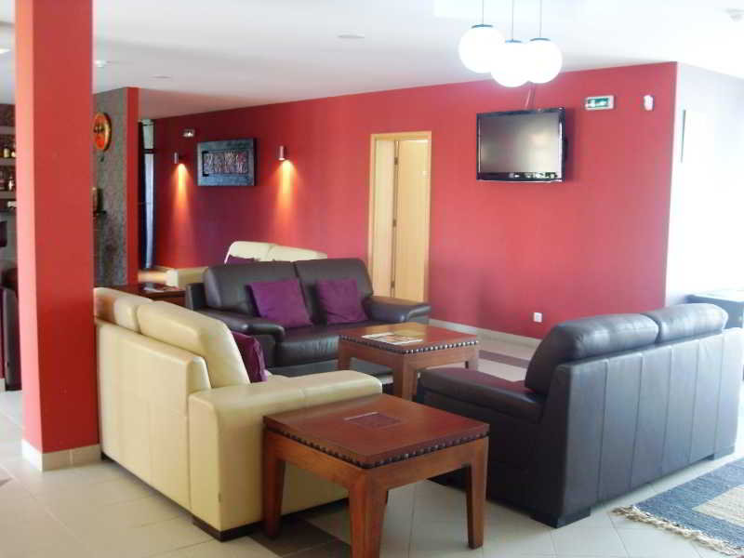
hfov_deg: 50.1
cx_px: 372
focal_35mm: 37
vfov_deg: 38.7
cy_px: 279
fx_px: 795
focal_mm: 6.3
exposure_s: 1/4
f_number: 2.8
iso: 80
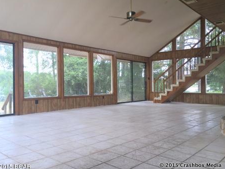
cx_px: 111
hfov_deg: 58.3
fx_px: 202
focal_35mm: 31
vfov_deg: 45.5
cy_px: 85
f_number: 2.2
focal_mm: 4.15
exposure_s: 1/60
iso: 32
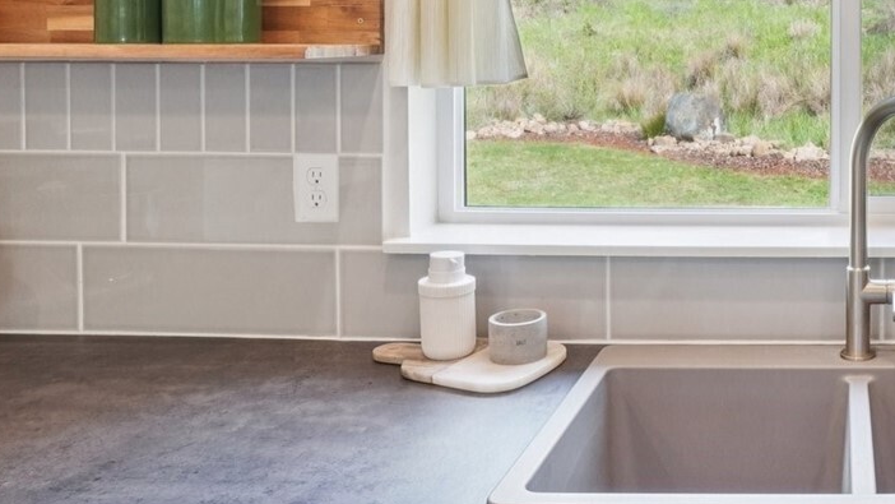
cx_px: 862
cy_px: 45
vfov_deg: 29.8
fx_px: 902
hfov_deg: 45.8
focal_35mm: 38
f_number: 8
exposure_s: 1/40
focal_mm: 10
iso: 400
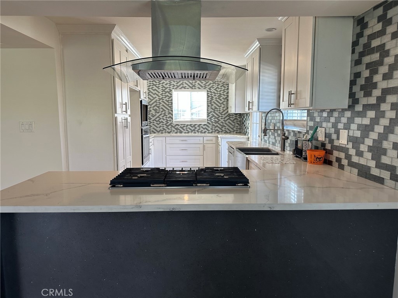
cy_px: 149
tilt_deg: -6.2
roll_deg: -0.3
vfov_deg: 56.8
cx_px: 199
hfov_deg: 71.6
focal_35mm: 24
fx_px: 276
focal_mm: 6.86
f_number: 1.78
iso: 100
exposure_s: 1/120
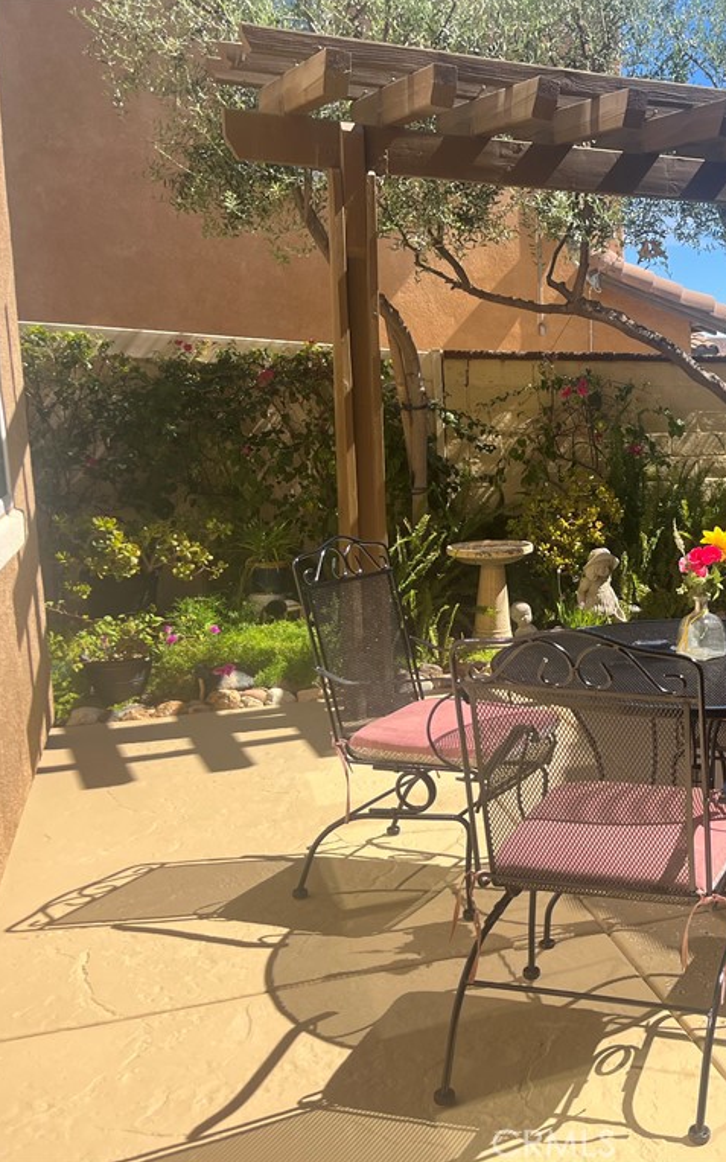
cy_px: 580
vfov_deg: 52.7
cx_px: 688
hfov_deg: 32.3
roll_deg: +0.4
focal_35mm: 37
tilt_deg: -8.7
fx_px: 1171
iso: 50
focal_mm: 5.1
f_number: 1.6
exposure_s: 1/1294
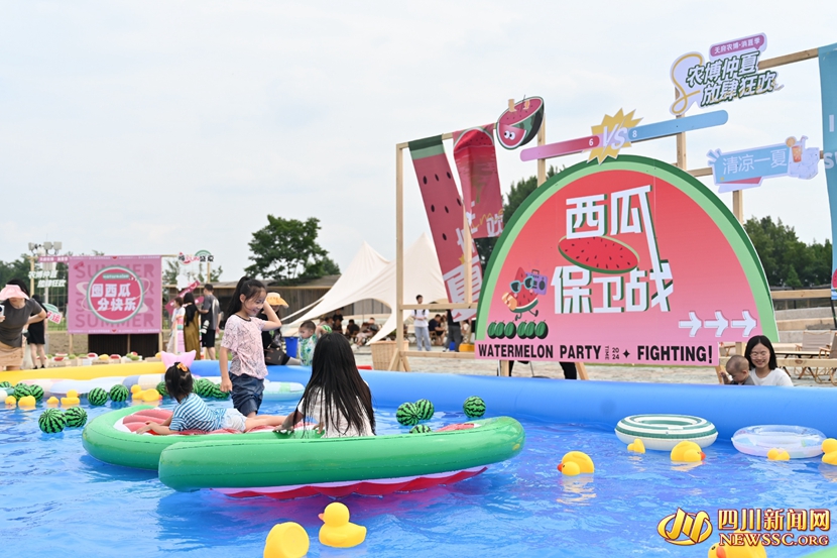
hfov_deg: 47.4
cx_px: 418
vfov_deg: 32.6
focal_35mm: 41
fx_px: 953
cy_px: 279
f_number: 4
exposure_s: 1/1000
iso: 100
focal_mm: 41
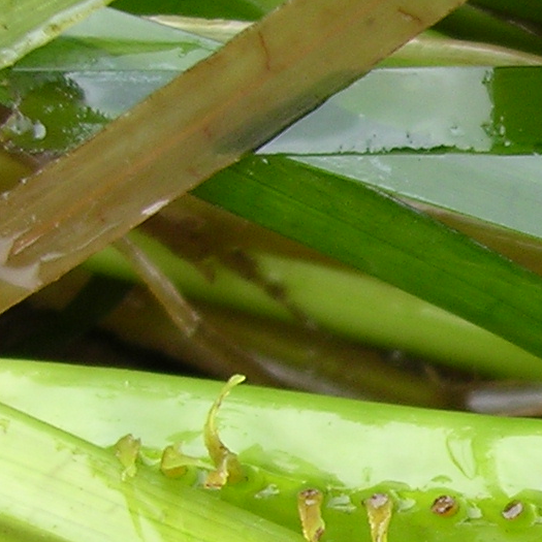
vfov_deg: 13.1
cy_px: 584
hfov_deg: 12.9
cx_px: 700
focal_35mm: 131
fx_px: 2321
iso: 100
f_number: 2.8
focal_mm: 5.8
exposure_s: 1/123
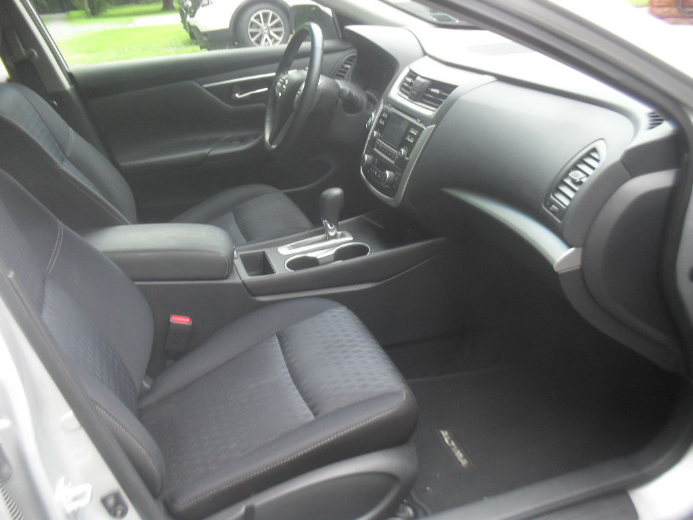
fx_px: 701
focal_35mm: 35
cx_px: 346
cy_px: 260
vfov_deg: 40.7
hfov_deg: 52.6
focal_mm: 6.3
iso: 100
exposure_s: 1/60
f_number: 3.2
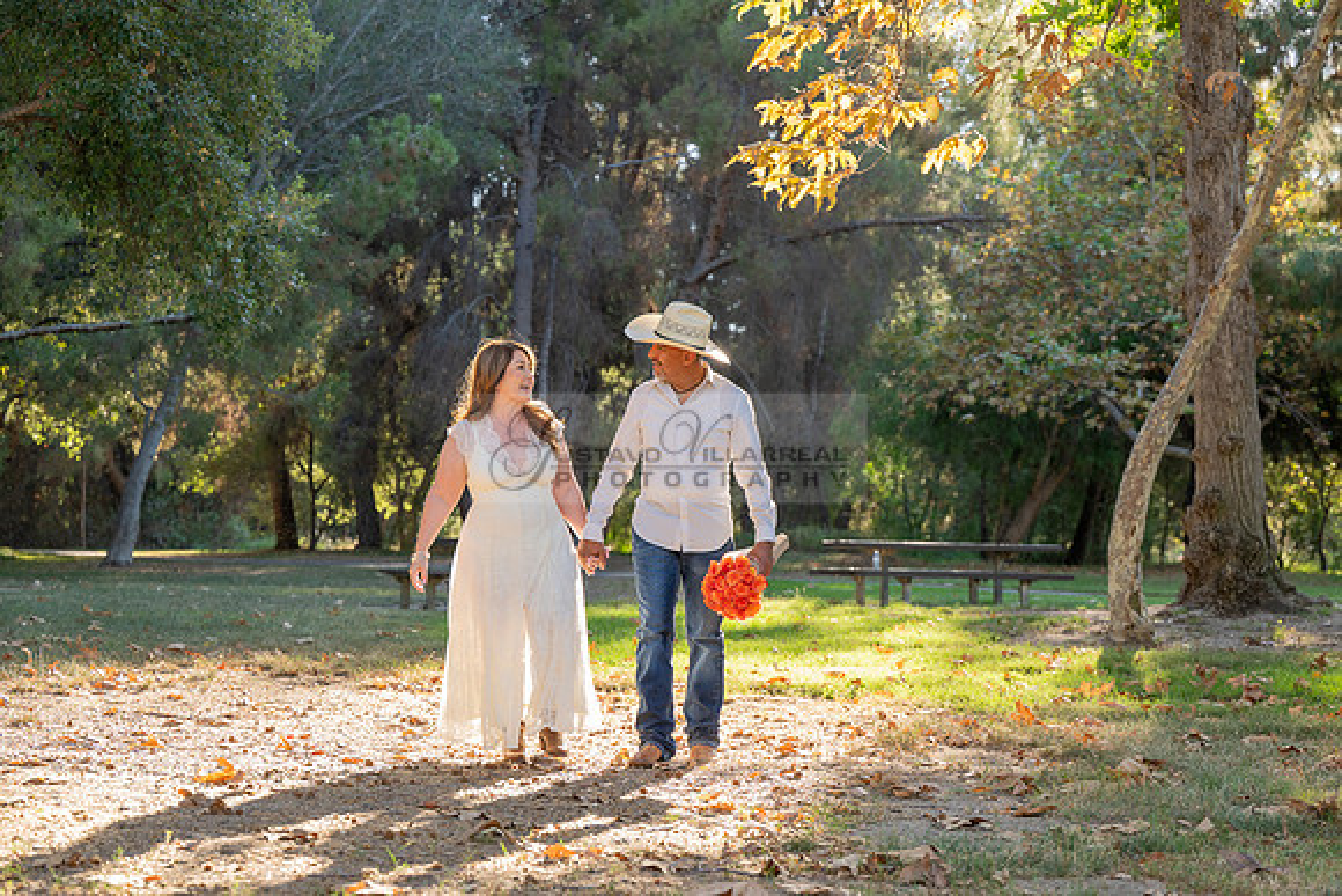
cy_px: 448
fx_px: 2610
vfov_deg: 19.5
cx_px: 671
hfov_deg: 28.8
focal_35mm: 70
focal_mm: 70
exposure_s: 1/200
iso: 200
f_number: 4
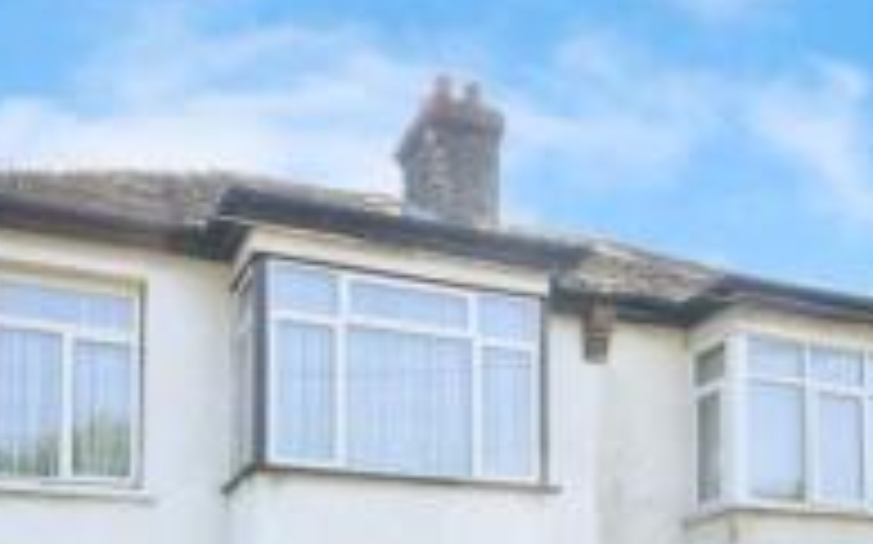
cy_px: 686
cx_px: 320
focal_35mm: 41
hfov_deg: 47.5
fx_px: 981
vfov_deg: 26.8
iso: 200
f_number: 9
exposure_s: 1/320
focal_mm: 11
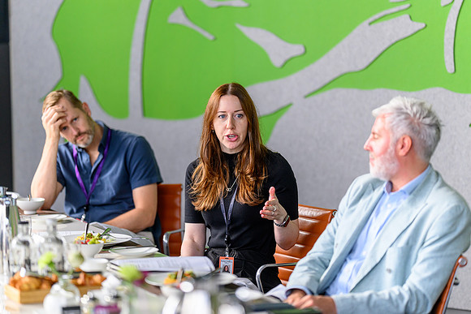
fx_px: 1771
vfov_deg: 10.1
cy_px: 157
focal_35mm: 135
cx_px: 236
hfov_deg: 15.1
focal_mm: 135
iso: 720
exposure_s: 1/1000
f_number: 1.8
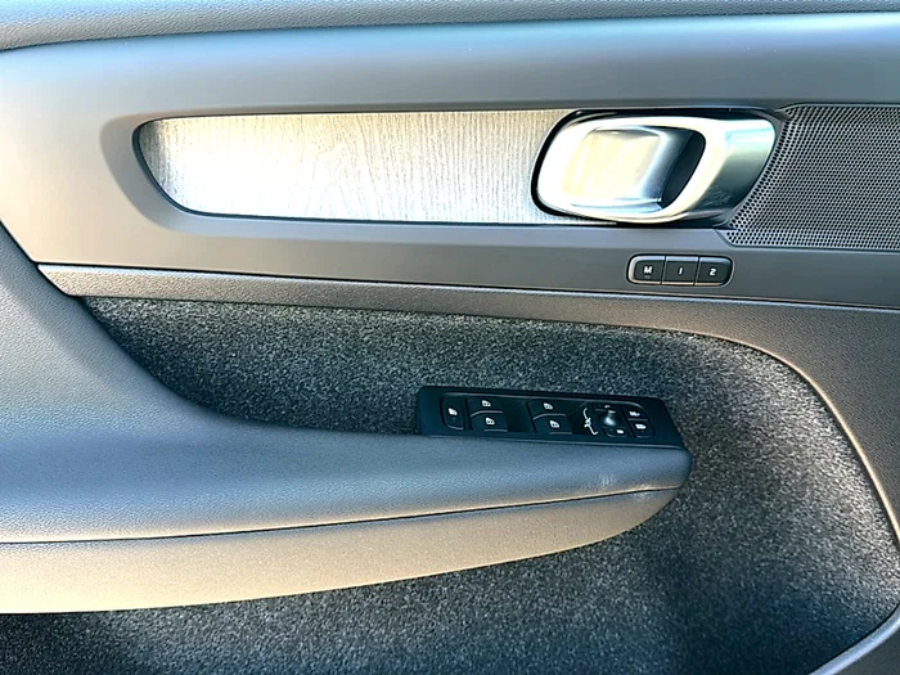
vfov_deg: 54.9
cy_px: 338
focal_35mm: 25
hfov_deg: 69.4
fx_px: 650
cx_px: 450
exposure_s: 1/125
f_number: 1.78
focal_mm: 6.86
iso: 64
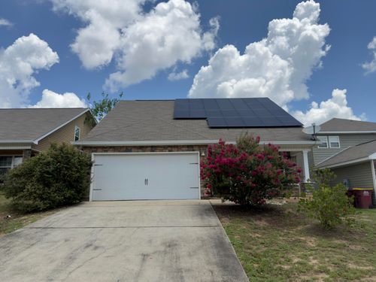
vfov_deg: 56.8
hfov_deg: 71.6
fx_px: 261
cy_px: 141
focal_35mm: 24
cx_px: 188
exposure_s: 1/4739
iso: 64
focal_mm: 6.76
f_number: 1.78
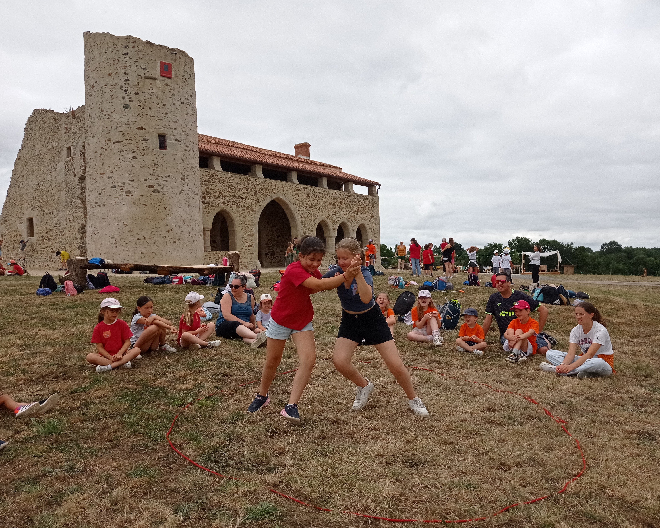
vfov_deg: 48.5
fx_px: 586
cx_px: 333
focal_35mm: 30
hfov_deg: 58.8
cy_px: 264
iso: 104
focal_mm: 4.74
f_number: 1.79
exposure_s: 1/2817
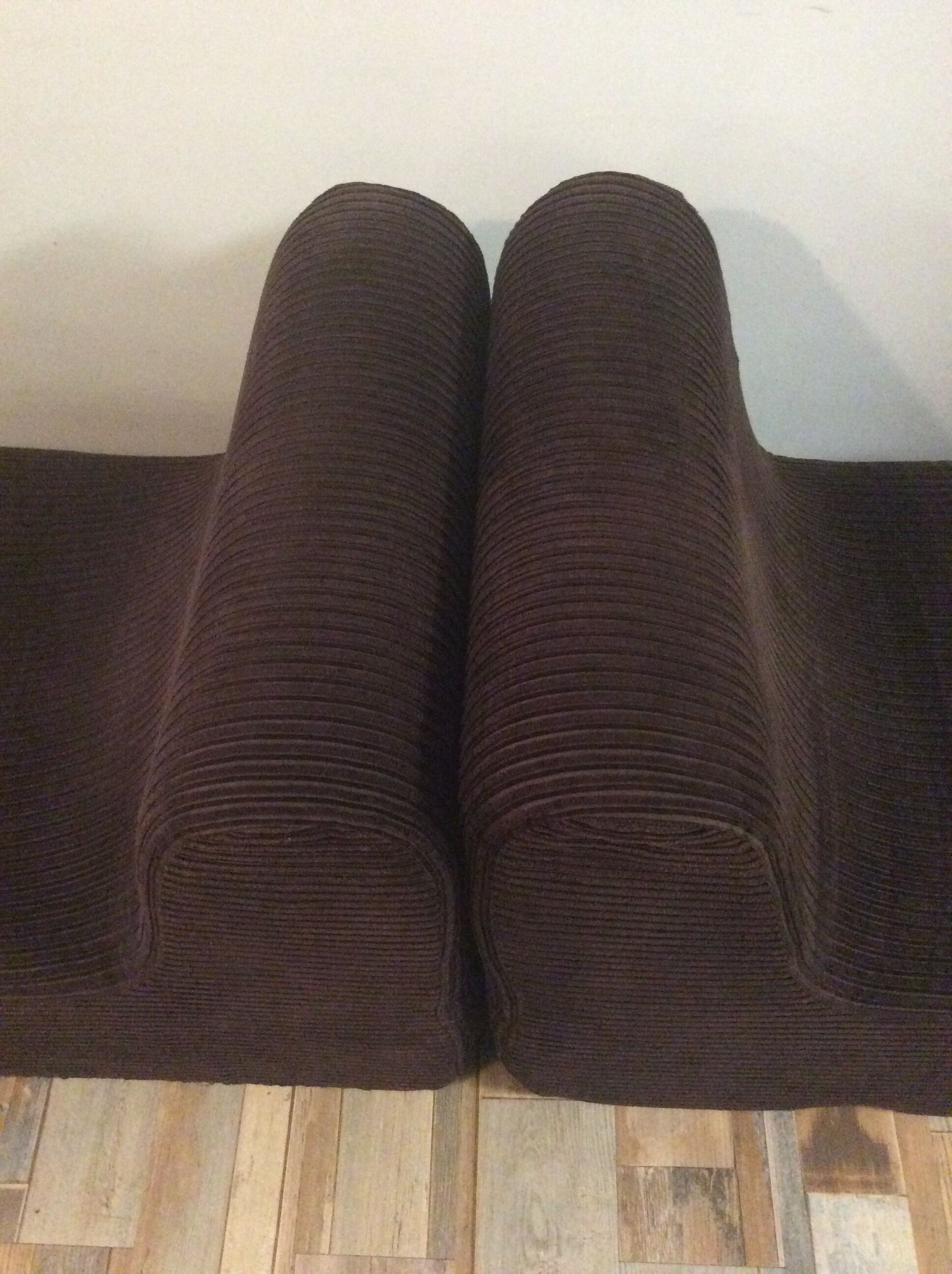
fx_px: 1177
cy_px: 637
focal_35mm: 32
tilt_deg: -54.7
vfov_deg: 56.9
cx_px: 476
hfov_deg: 44.1
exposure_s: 1/17
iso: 500
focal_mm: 3.3
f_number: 2.4
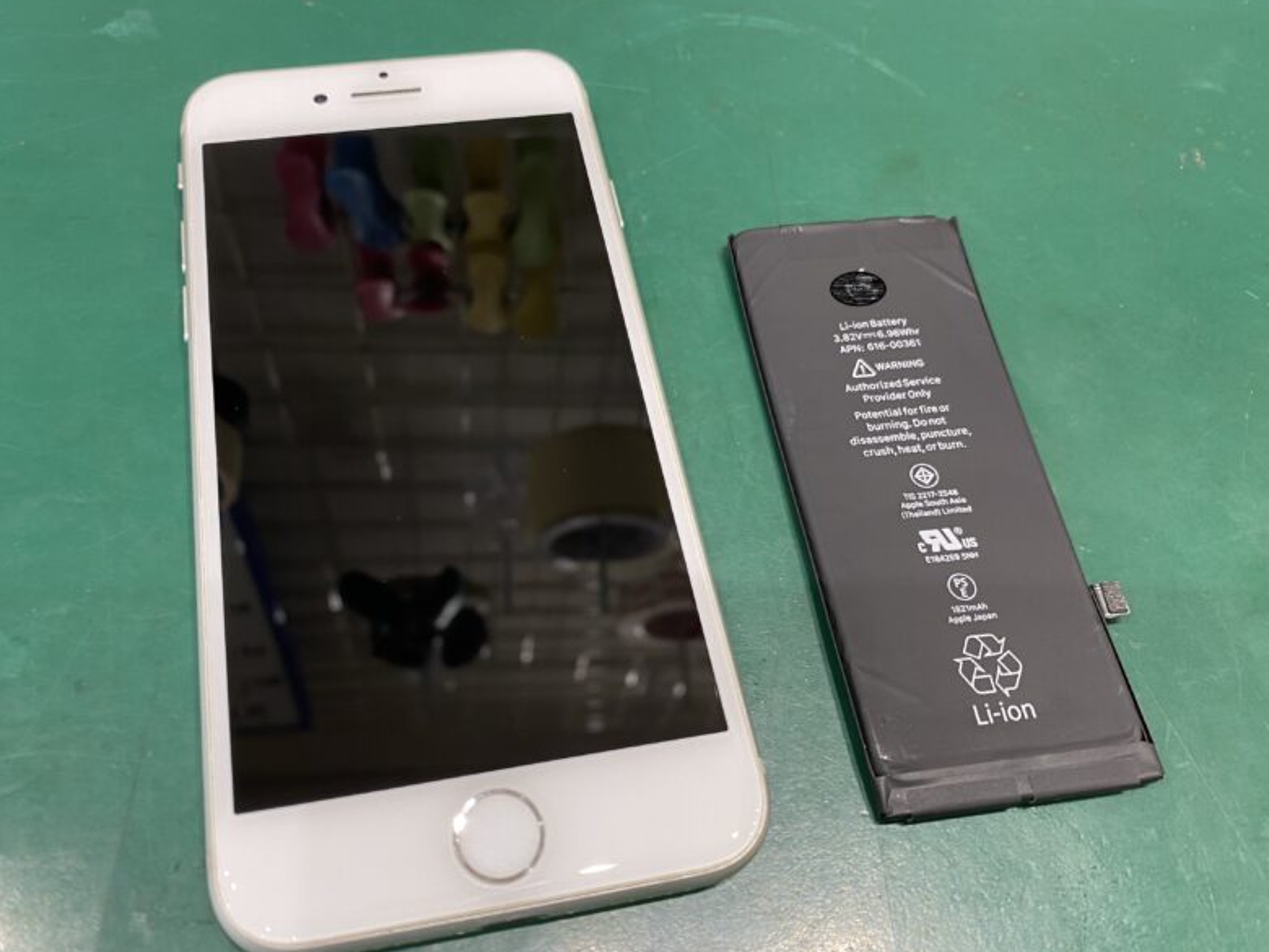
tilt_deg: -62.2
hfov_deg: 59.9
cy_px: 479
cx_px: 574
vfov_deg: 46.8
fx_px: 1100
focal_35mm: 30
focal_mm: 4.25
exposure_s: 1/50
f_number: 1.8
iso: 80
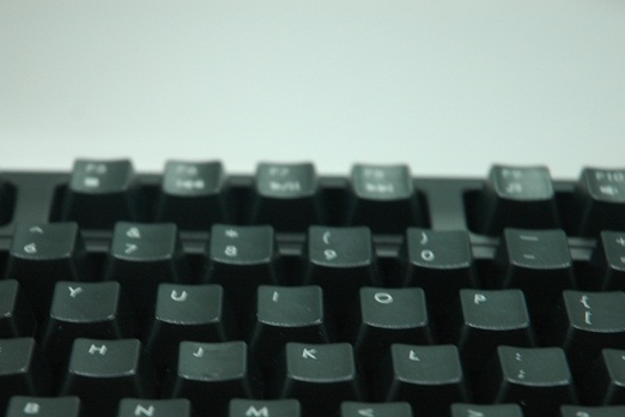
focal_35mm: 151
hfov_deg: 13.6
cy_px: 285
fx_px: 2621
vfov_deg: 9.1
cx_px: 245
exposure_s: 1/1.6
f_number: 4.5
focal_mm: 70
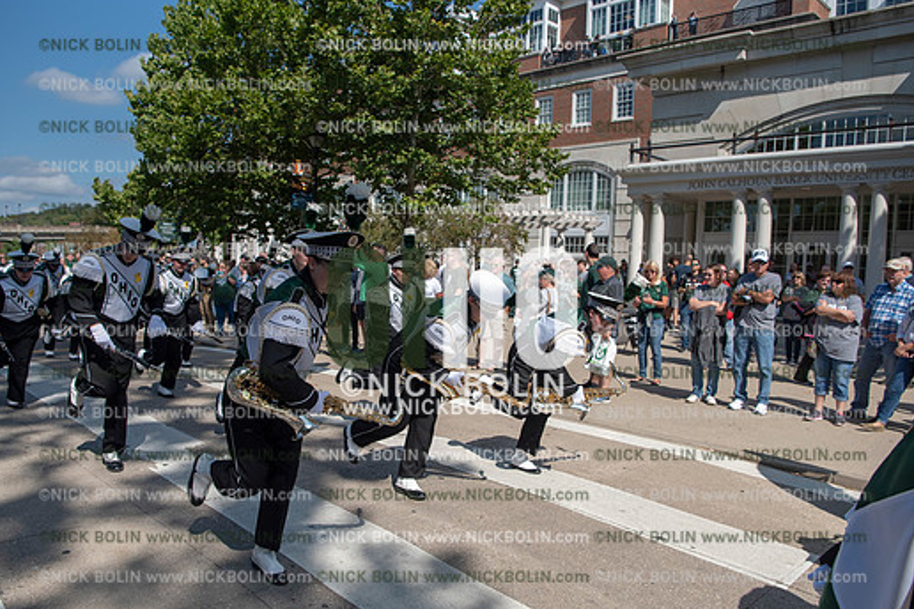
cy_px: 332
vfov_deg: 47.9
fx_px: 685
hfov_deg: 67.4
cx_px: 452
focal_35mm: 27
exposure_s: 1/4000
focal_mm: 24
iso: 400
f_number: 5
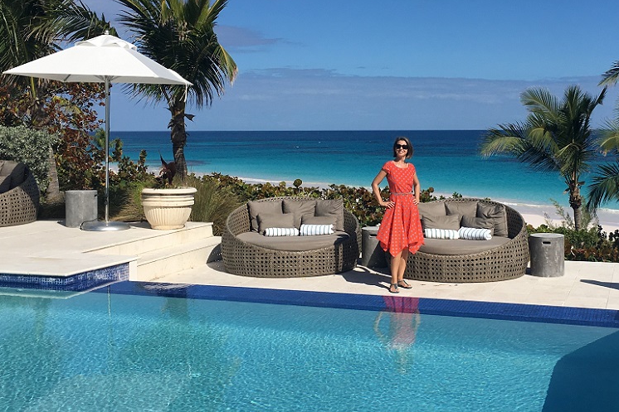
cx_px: 354
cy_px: 190
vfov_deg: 29.8
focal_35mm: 45
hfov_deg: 43.5
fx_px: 774
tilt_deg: -1.8
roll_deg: +0.1
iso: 25
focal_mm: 4.15
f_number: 2.2
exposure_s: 1/4274
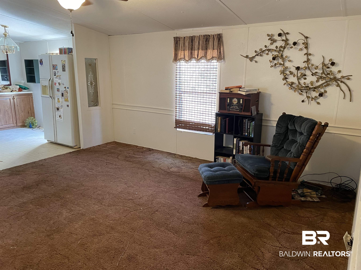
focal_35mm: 26
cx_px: 180
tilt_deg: -12.1
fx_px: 271
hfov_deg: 67.3
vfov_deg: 53.1
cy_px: 135
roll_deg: -0.6
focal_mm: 4.2
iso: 320
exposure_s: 1/60
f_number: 1.6
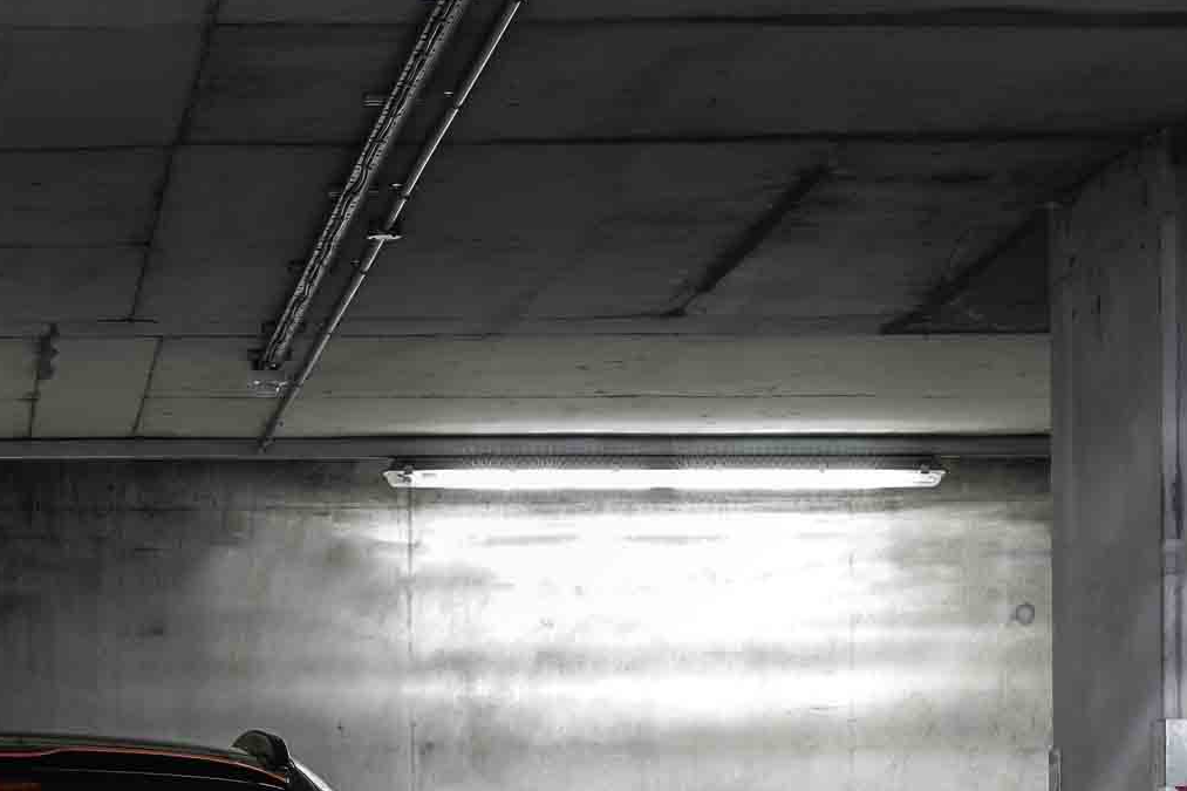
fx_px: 5703
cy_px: 1072
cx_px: -81
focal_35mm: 173
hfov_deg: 11.7
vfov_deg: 7.8
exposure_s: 1/125
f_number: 7.1
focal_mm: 50
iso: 50
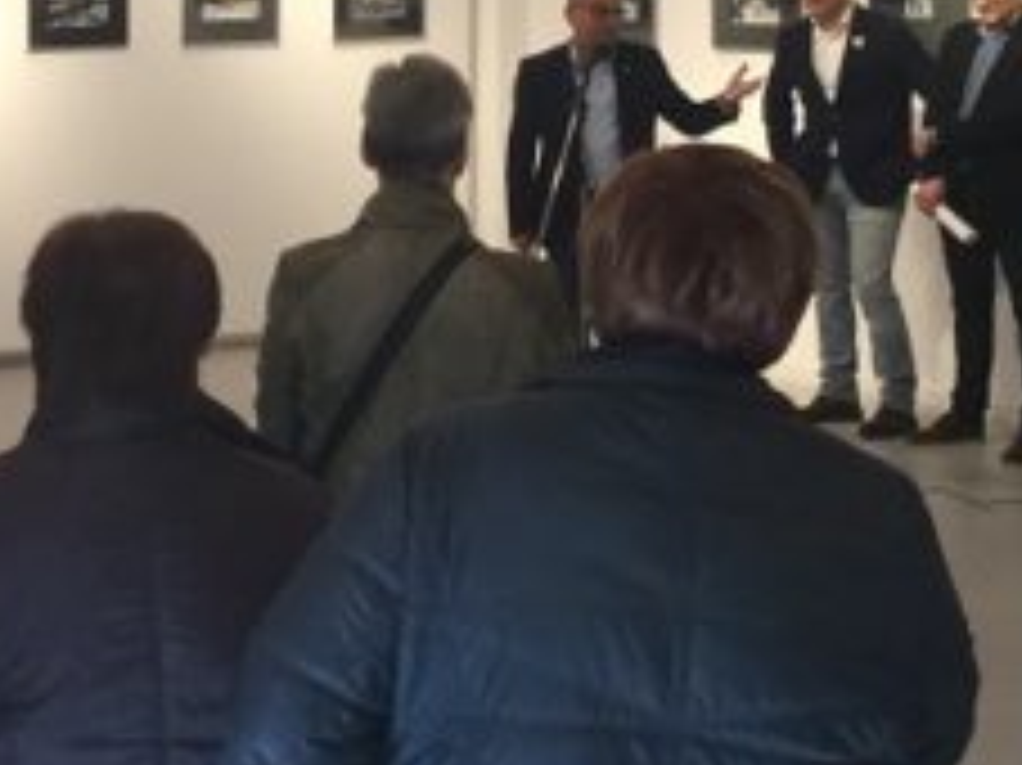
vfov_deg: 15.4
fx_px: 2803
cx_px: -216
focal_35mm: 95
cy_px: 108
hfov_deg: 19.4
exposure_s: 1/33
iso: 64
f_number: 2.4
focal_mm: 3.3
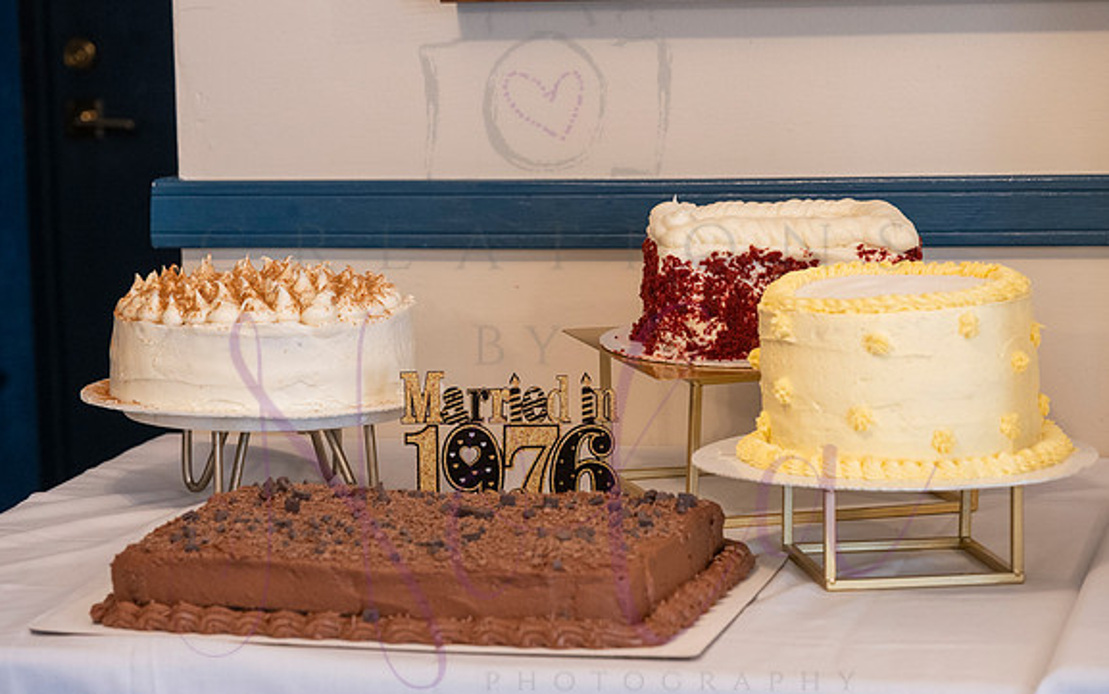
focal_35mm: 112
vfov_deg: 11.7
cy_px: 338
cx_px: 563
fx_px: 3386
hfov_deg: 18.6
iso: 1600
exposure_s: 1/40
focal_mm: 105
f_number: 6.3
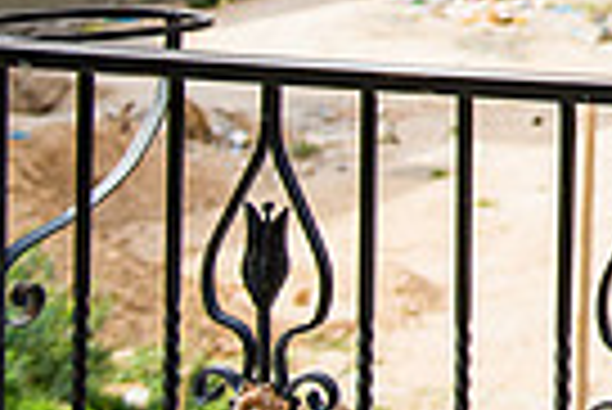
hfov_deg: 13.6
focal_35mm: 124
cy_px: -295
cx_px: 1300
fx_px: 2110
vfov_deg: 10.5
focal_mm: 29
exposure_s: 1/2500
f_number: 2.8
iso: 200
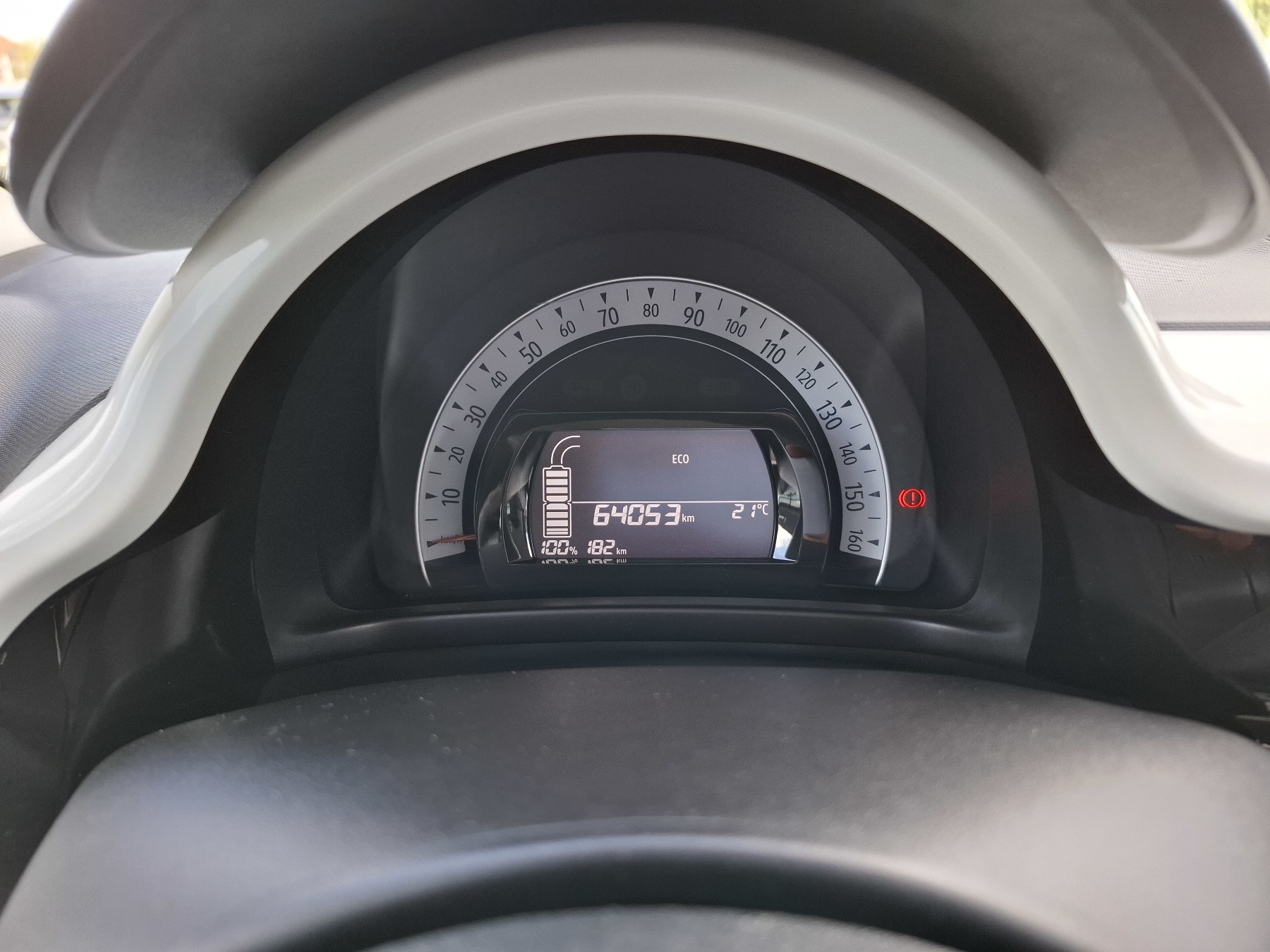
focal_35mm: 23
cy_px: 476
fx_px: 844
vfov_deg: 58.9
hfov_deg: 73.9
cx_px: 635
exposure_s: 1/100
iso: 125
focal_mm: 5.54
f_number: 1.8
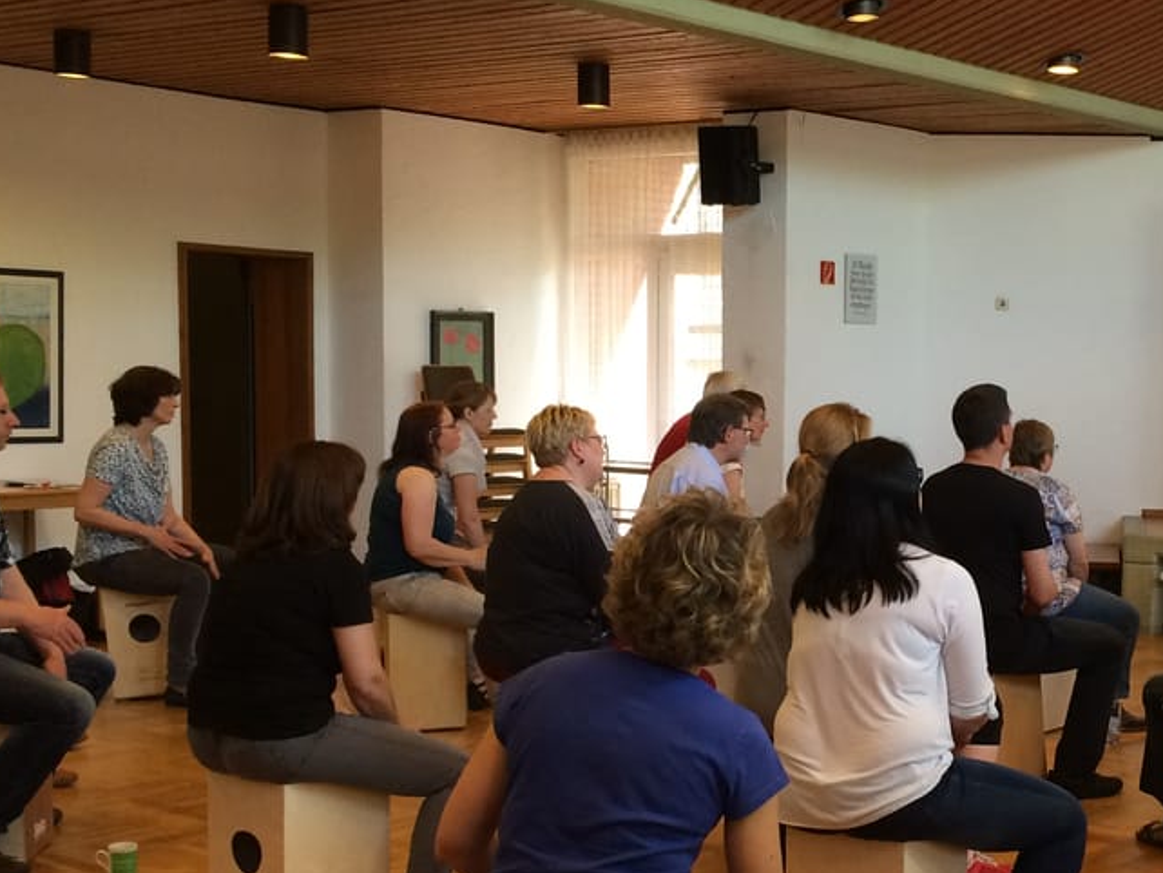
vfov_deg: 26.0
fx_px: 1882
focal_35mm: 56
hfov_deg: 33.2
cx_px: 958
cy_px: 538
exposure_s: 1/30
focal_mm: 4.15
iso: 50
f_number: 2.2
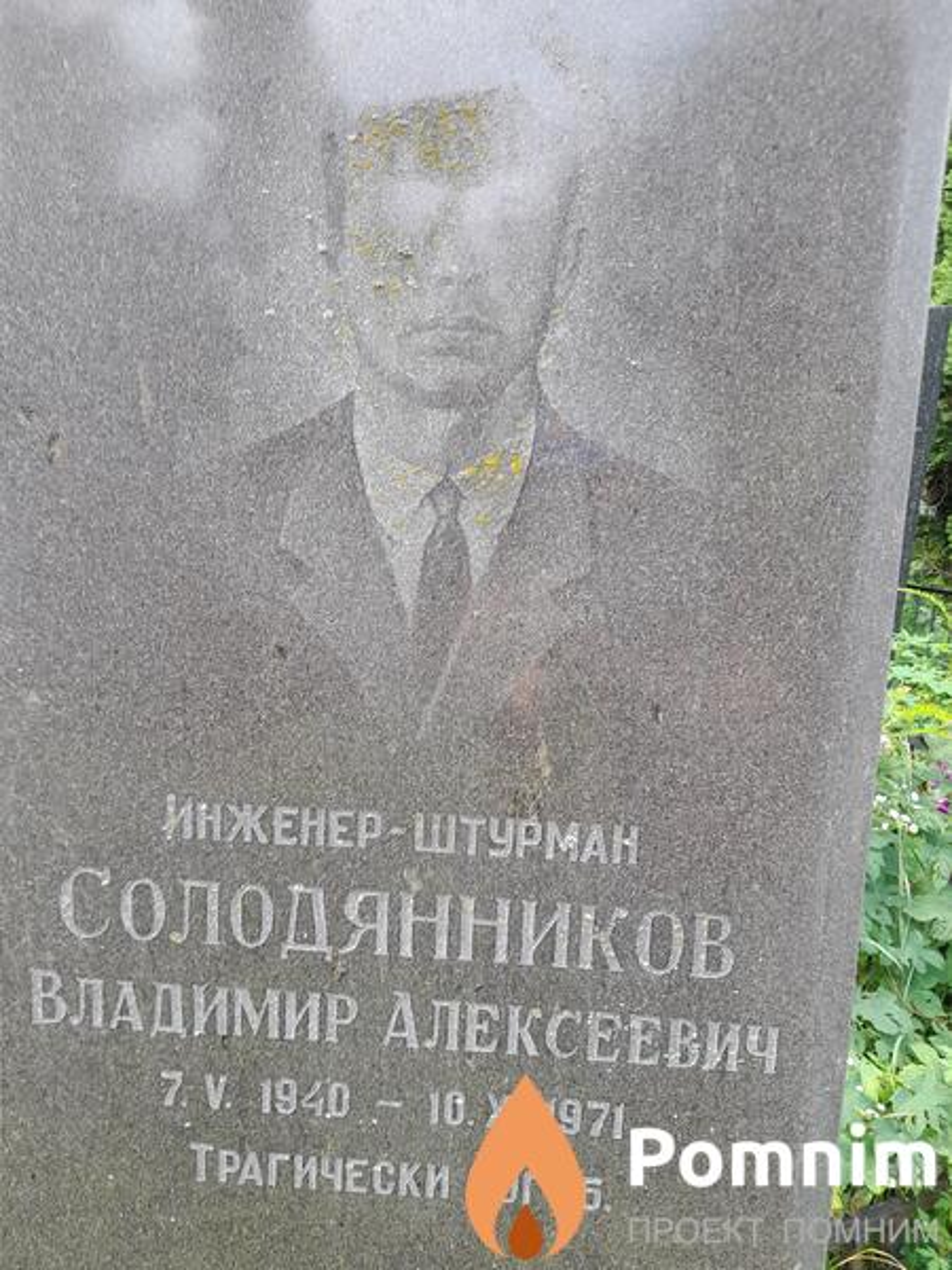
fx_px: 917
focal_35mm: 25
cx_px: 476
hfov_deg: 54.9
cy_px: 635
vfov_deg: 69.4
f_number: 2
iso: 20
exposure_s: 1/50
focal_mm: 4.6
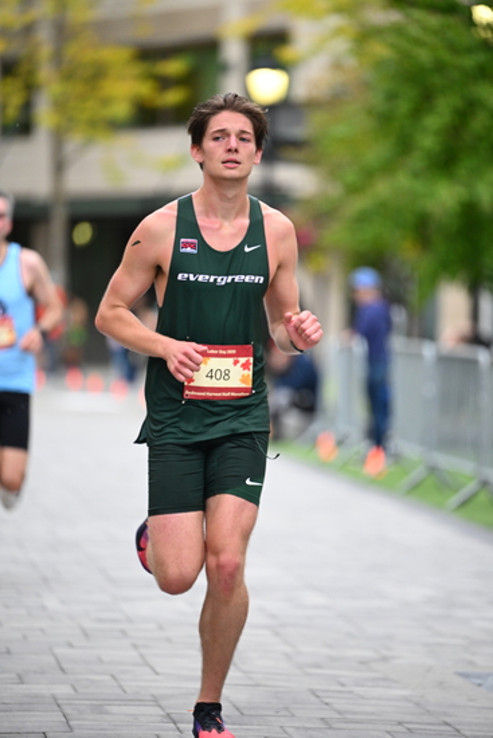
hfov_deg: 6.9
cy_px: 369
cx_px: 246
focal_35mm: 200
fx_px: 4105
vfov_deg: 10.3
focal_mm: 200
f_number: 2.8
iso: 1600
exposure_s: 1/1250
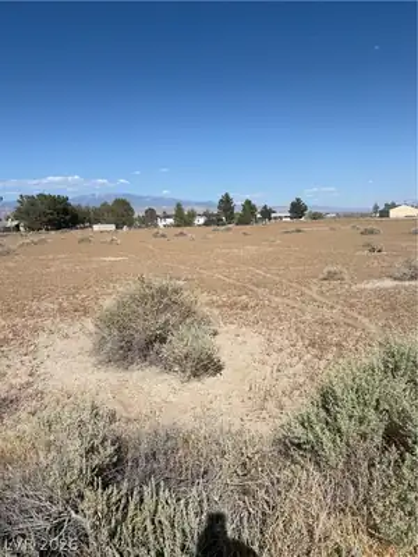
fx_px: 419
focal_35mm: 26
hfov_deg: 53.1
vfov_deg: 67.3
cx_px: 209
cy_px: 278
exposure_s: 1/6329
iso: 50
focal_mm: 5.96
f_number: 1.6
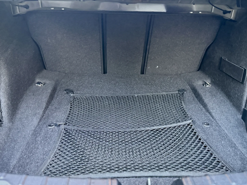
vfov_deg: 44.2
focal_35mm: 32
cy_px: 94
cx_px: 128
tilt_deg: -23.3
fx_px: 228
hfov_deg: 56.8
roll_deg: +0.7
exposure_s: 1/60
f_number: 1.78
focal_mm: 6.76
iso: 800
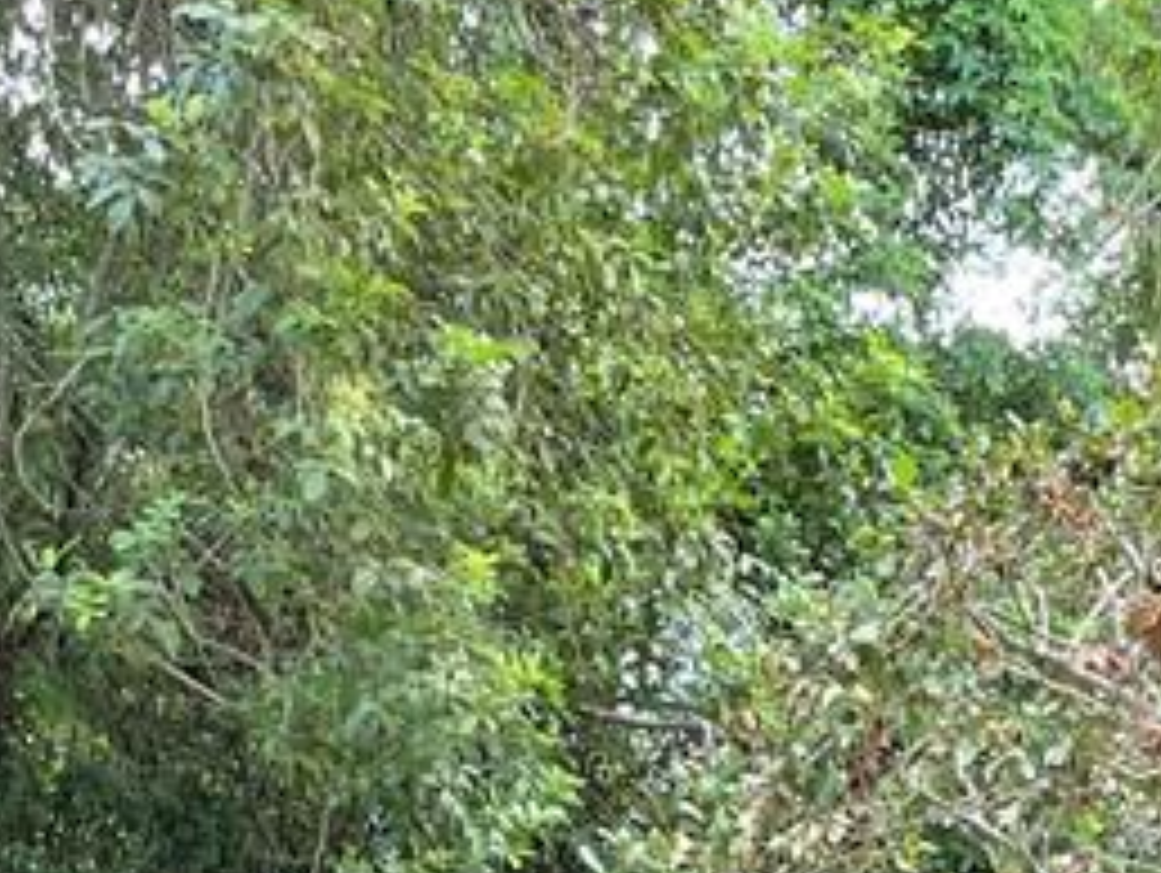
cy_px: 1300
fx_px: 3458
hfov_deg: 19.0
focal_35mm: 103
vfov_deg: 13.6
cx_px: 760
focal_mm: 4.2
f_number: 1.6
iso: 50
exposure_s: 1/121
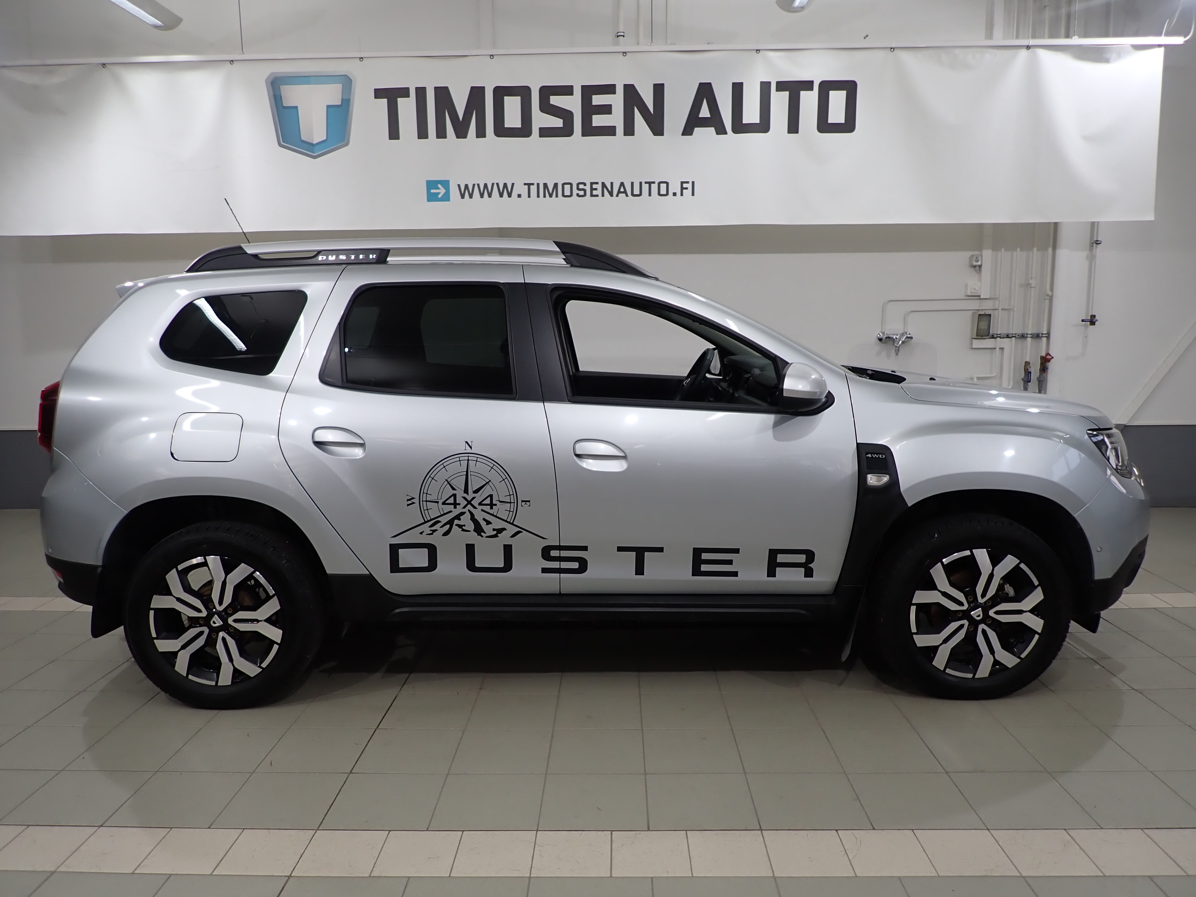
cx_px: 598
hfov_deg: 69.4
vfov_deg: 54.9
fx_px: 864
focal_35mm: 25
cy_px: 448
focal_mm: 4.5
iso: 100
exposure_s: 1/80
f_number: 2
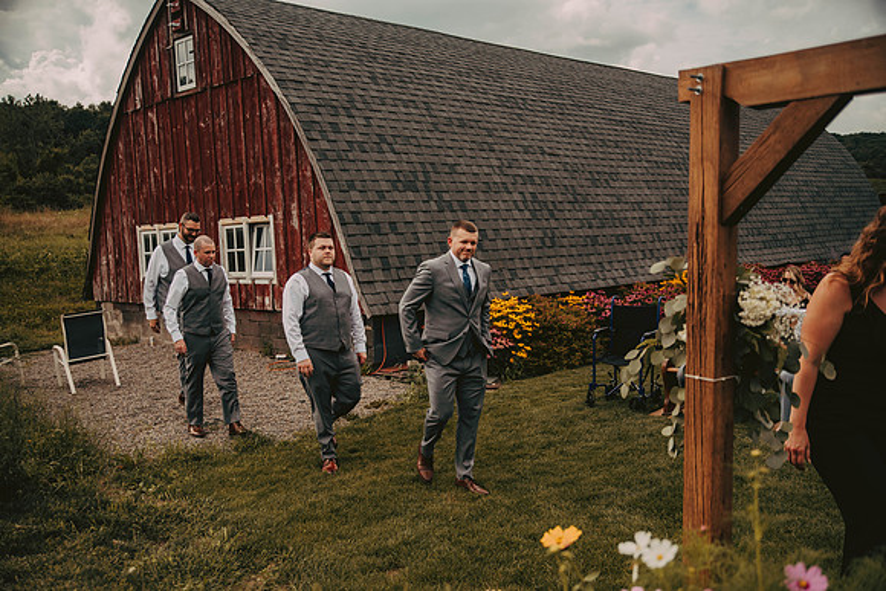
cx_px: 443
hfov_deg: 54.4
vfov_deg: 37.9
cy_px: 296
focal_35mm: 35
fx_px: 862
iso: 320
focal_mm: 35
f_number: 2.8
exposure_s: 1/2500
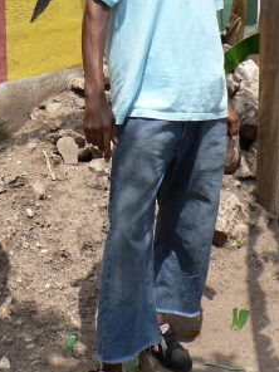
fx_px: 720
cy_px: 53
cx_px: 67
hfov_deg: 21.7
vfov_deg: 28.1
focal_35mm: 67
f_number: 4
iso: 64
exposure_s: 1/320
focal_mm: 6
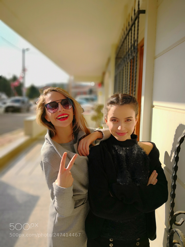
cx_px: 92
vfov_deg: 65.3
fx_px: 192
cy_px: 124
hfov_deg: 51.4
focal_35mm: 27
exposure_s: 1/1309
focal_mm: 3.95
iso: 50
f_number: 1.6
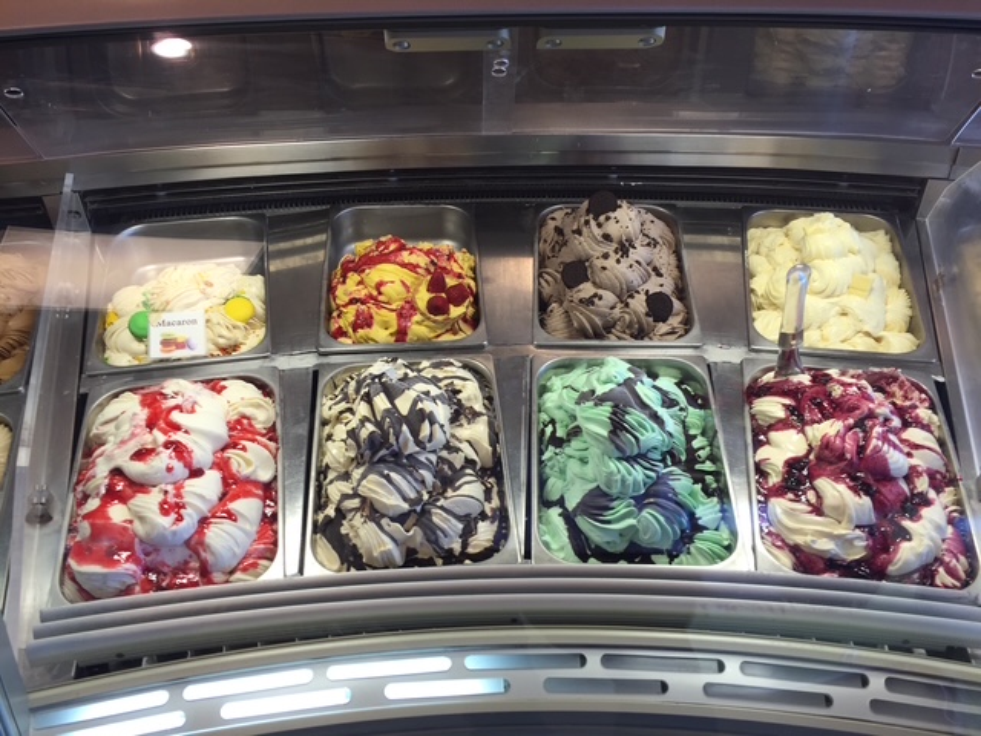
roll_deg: +0.0
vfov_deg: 48.2
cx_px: 490
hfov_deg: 61.7
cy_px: 368
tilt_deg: -35.9
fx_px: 822
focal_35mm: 29
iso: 40
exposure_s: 1/50
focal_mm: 4.15
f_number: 2.2
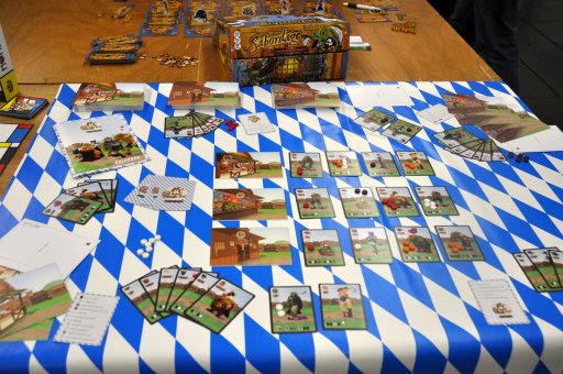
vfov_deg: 36.8
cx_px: 282
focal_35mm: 36
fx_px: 562
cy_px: 187
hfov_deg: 53.2
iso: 450
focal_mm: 24
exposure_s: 1/60
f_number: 4
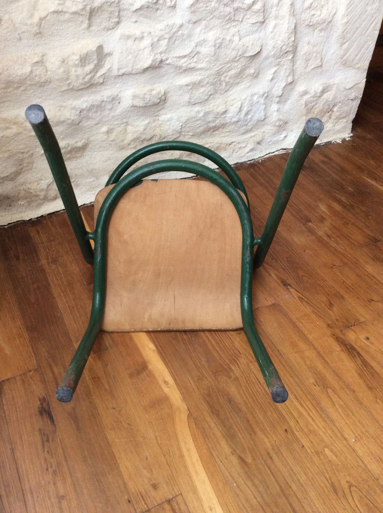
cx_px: 192
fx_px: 473
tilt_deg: -41.7
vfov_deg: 56.9
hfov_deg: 44.1
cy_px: 256
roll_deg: -0.7
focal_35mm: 32
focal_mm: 3.3
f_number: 2.4
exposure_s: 1/25
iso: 125
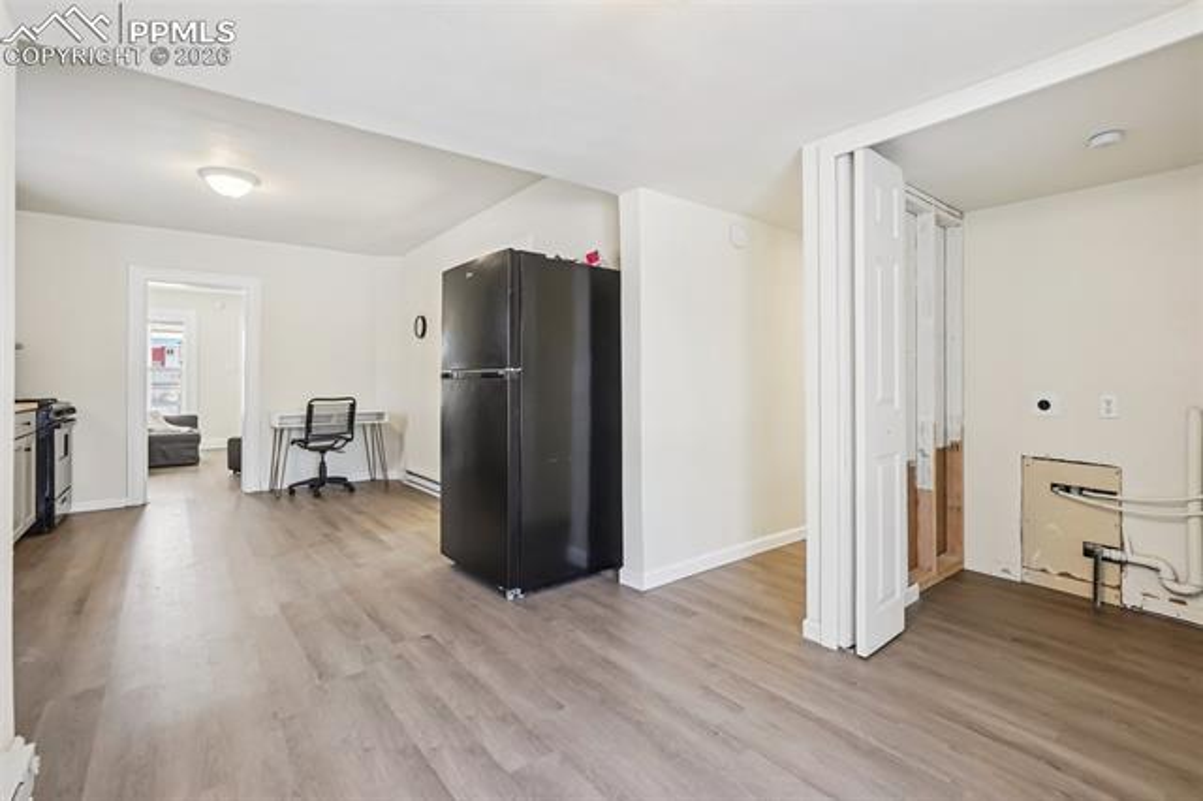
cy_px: 400
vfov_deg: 77.3
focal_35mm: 15
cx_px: 602
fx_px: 501
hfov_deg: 100.4
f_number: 8
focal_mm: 10
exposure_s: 1/13
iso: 400
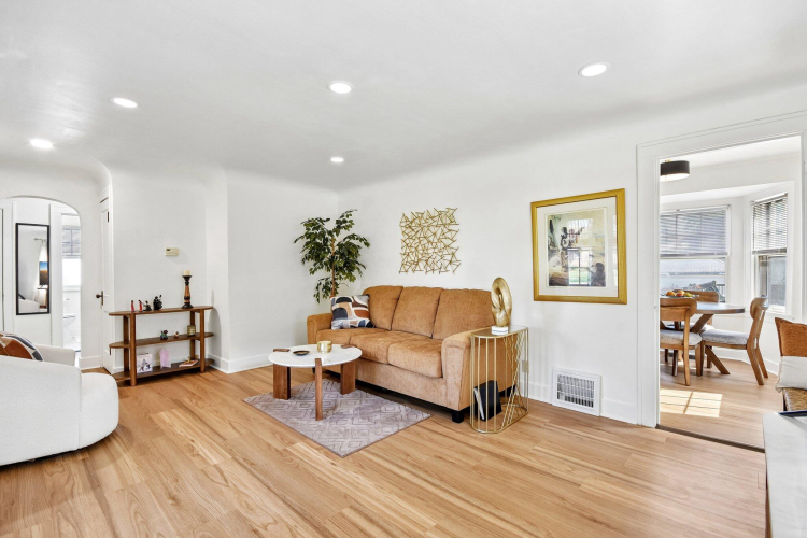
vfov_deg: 77.3
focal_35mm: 15
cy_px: 269
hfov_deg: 100.4
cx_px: 404
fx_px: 336
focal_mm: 10
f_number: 8
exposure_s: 1/30
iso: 400
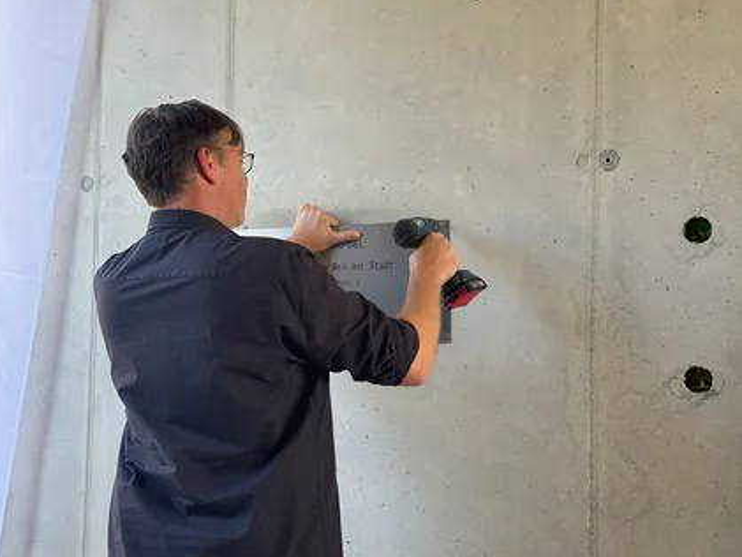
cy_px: 278
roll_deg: -0.9
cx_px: 367
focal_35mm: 49
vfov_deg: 29.7
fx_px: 1051
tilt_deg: +2.3
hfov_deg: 38.9
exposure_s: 1/121
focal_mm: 6.76
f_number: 1.78
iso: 50
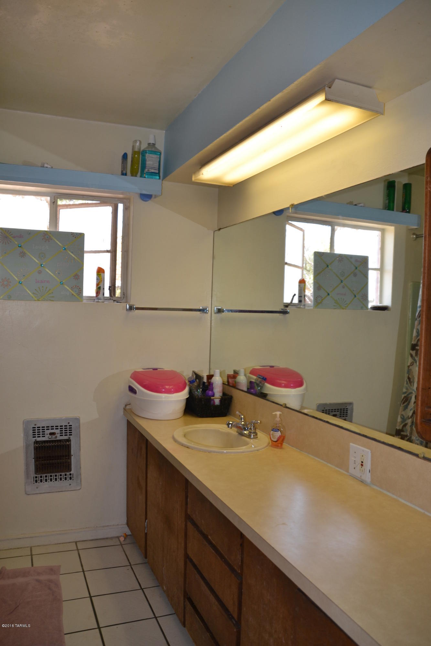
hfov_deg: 47.9
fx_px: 485
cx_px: 216
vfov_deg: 67.4
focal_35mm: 27
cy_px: 323
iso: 250
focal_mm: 18
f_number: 4
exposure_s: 1/125
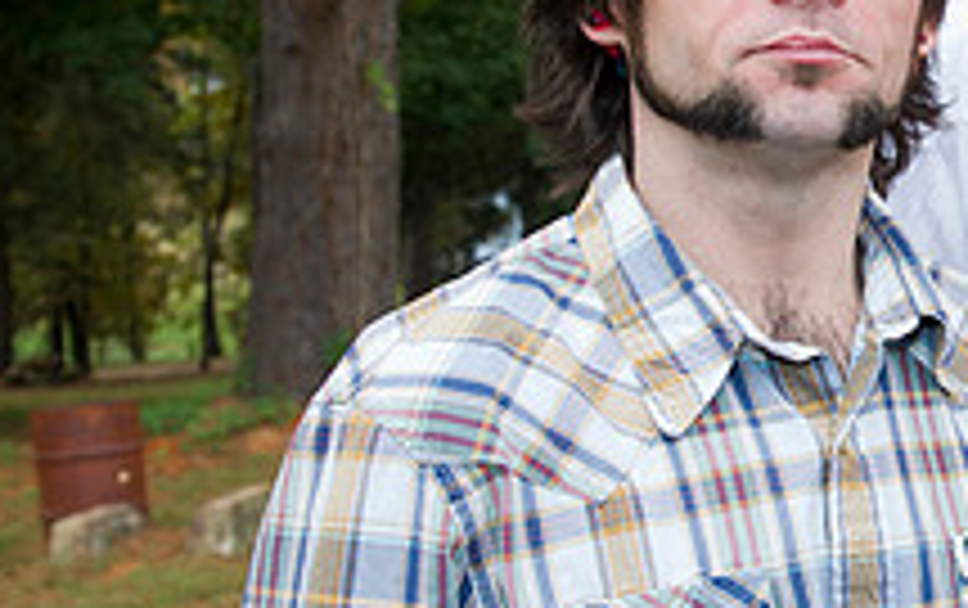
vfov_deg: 15.4
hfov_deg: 22.6
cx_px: 1130
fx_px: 2245
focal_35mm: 85
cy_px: 243
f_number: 5.6
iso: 640
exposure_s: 1/200
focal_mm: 31
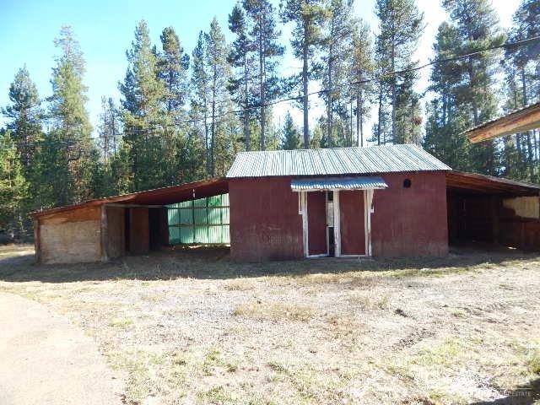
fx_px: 343
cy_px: 202
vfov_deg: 61.1
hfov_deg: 76.4
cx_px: 270
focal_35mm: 22
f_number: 3
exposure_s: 1/250
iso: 125
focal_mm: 4
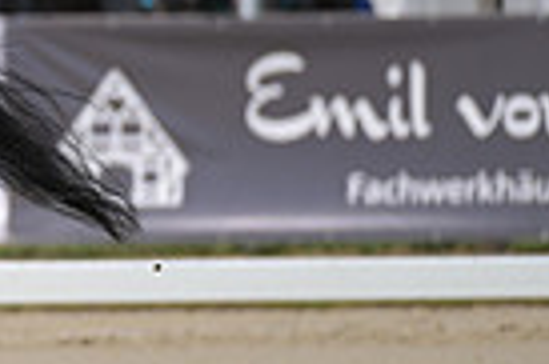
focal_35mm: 1525
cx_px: -609
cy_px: -102
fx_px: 23228
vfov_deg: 0.9
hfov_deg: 1.4
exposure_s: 1/1250
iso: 160
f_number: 5
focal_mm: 360
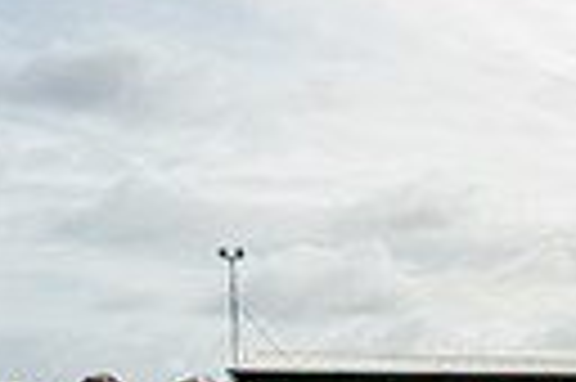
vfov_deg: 11.9
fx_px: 1742
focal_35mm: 109
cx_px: 837
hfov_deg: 17.1
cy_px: 591
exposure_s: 1/1600
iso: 100
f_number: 2.8
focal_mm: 24
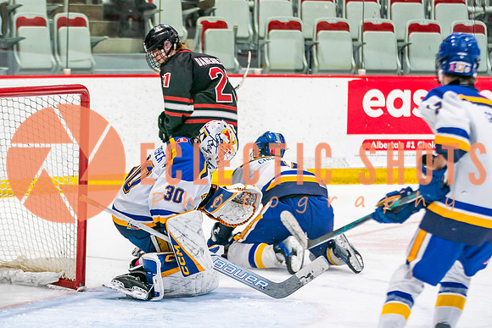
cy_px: 230
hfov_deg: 9.5
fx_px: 2948
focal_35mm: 216
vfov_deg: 6.4
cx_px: 196
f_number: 2.8
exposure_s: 1/640
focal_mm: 115
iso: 500
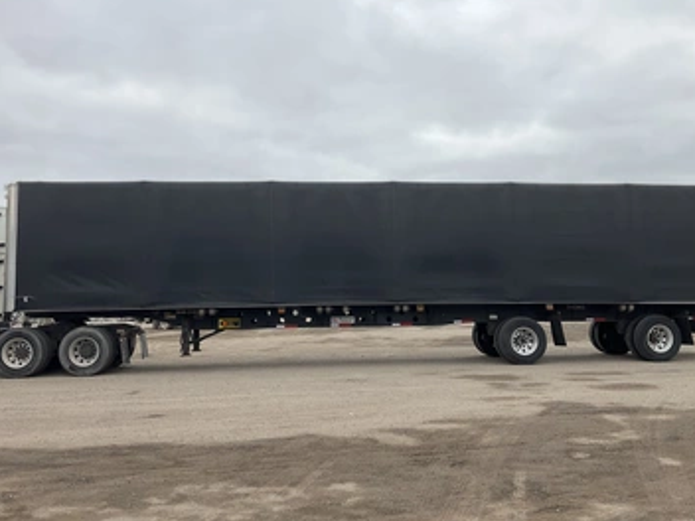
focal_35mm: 33
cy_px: 235
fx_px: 663
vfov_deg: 42.9
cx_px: 361
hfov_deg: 55.3
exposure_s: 1/1121
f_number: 1.8
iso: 25
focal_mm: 3
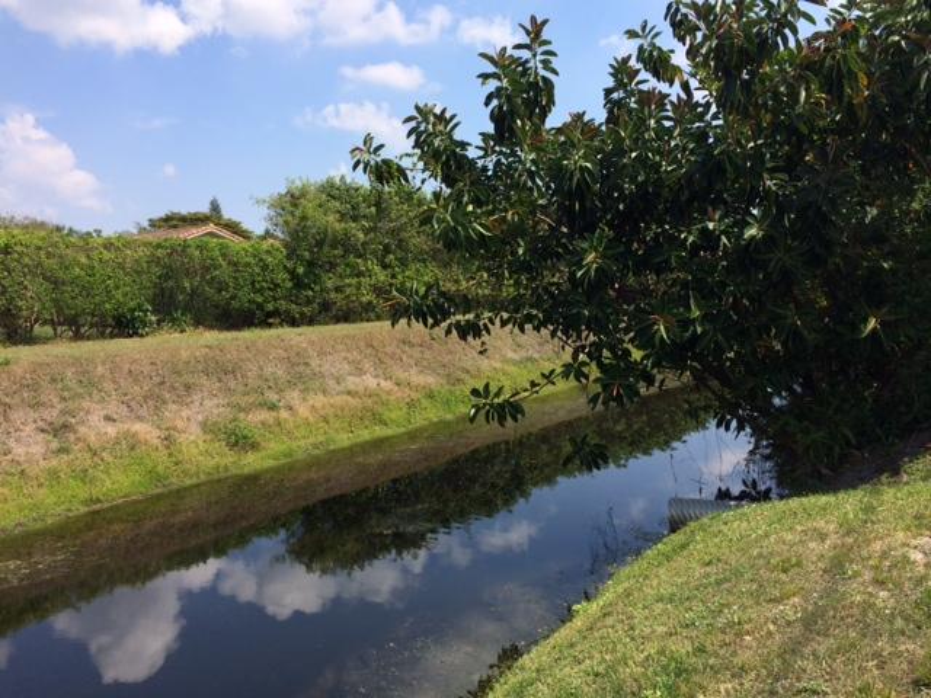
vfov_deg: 46.8
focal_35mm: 30
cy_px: 349
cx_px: 466
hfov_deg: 60.0
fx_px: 807
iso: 32
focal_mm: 4.12
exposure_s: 1/1642
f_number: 2.2
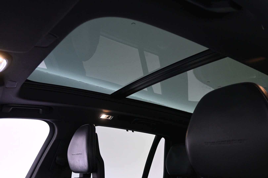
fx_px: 240
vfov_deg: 40.8
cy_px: 89
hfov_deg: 58.3
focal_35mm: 32
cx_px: 134
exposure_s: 1/30
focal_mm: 21.5
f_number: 4
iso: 2200
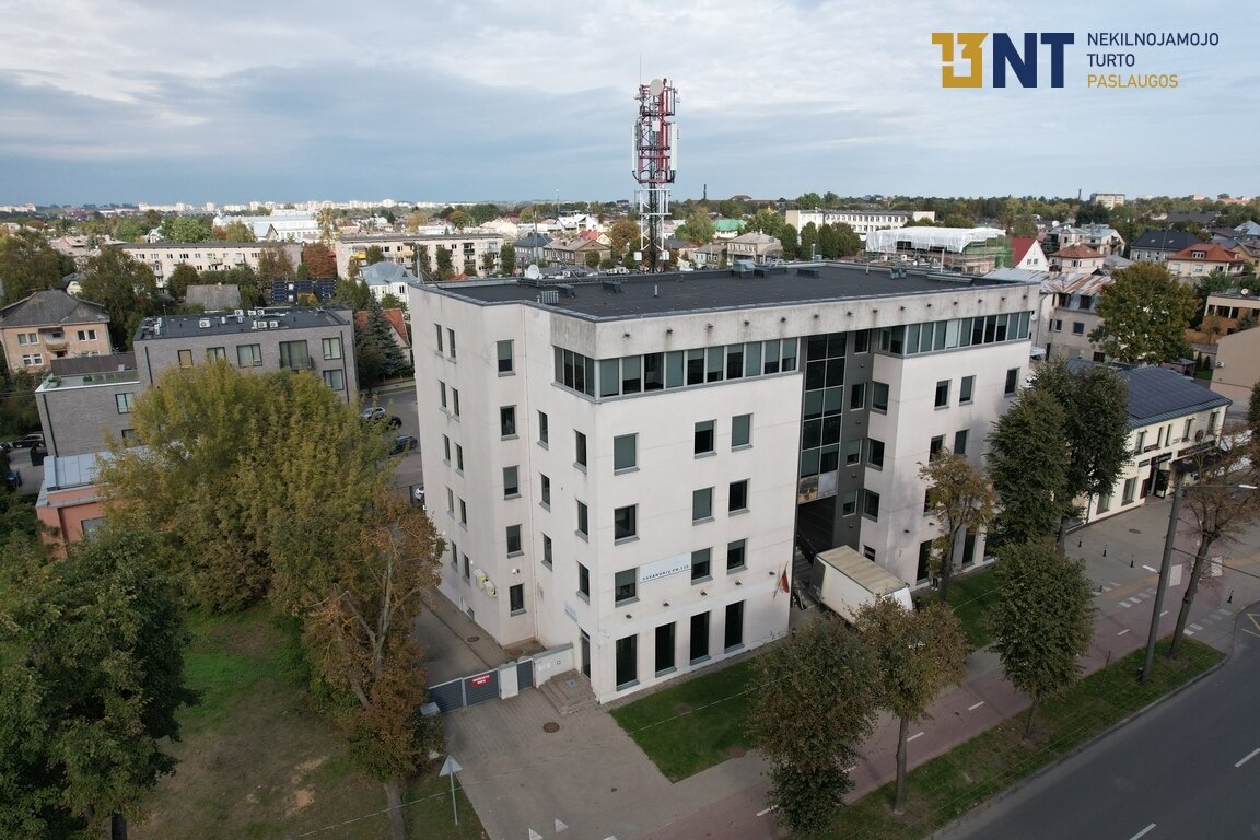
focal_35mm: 22
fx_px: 770
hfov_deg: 78.6
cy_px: 420
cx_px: 630
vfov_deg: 57.2
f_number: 2.8
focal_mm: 8.38
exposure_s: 1/1250
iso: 100
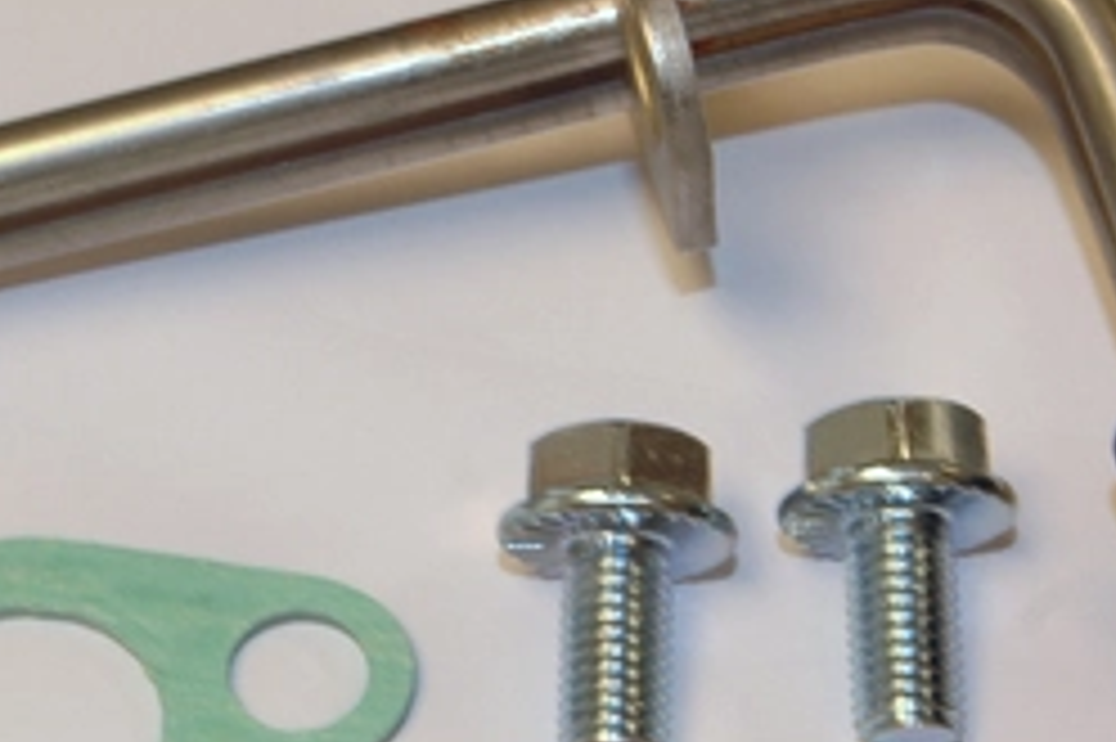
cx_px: 374
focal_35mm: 163
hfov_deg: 12.6
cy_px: 510
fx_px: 5056
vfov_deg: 8.4
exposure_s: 1/15
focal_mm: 45
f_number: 10
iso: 200
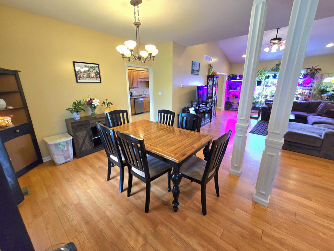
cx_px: 167
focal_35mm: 13
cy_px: 126
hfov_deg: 106.2
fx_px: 125
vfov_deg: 89.9
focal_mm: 2.2
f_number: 2.2
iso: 200
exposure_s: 1/60.2
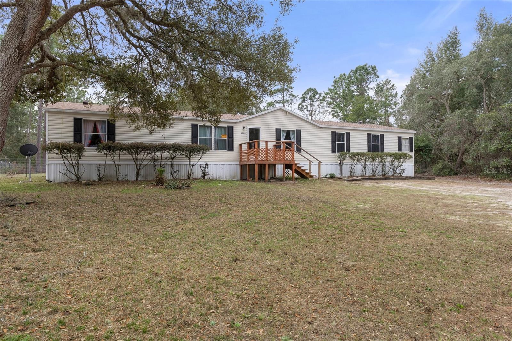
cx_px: 256
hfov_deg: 77.3
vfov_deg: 56.1
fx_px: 320
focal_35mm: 22
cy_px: 170
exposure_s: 1/60
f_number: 8
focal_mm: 15
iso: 320
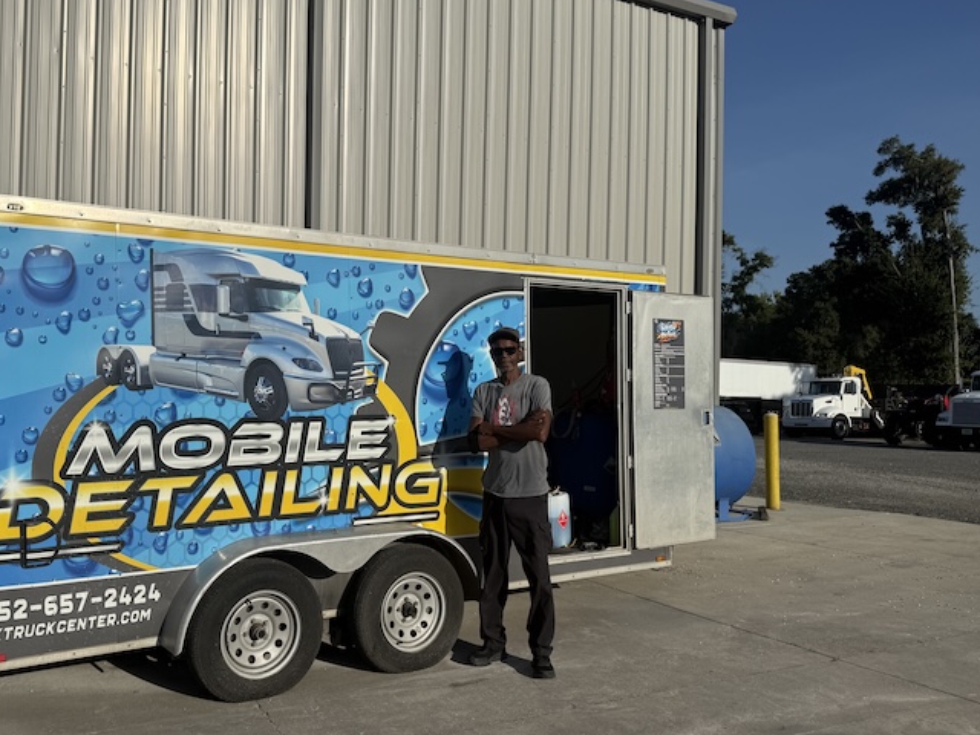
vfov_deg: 46.8
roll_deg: -0.9
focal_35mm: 30
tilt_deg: +2.2
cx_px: 403
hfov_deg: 59.6
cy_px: 372
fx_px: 849
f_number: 1.78
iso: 80
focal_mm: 6.76
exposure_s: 1/10309
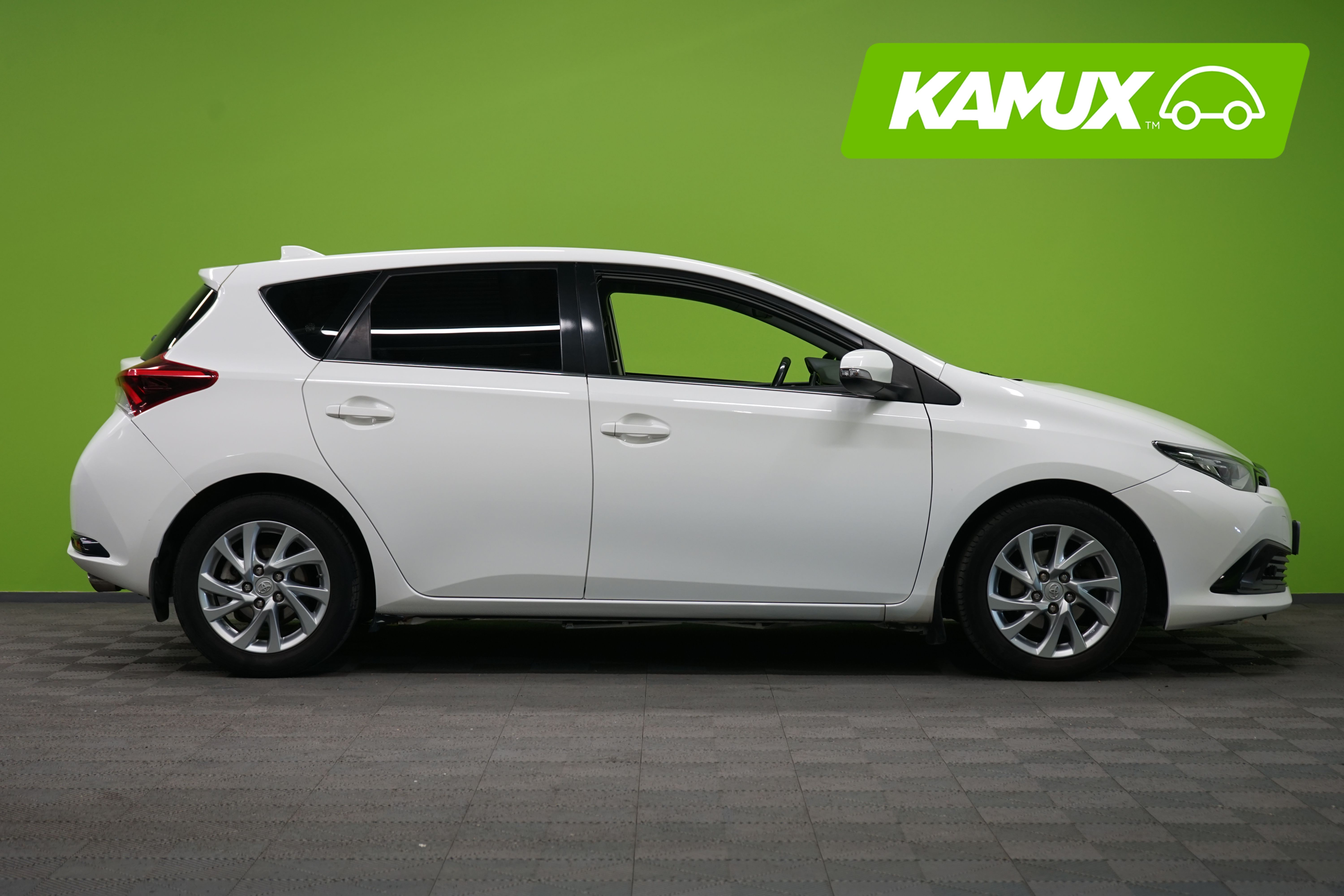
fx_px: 2277
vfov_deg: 22.3
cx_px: 672
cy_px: 448
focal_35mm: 61
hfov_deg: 32.9
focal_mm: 61
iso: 500
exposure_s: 1/50
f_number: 5.6
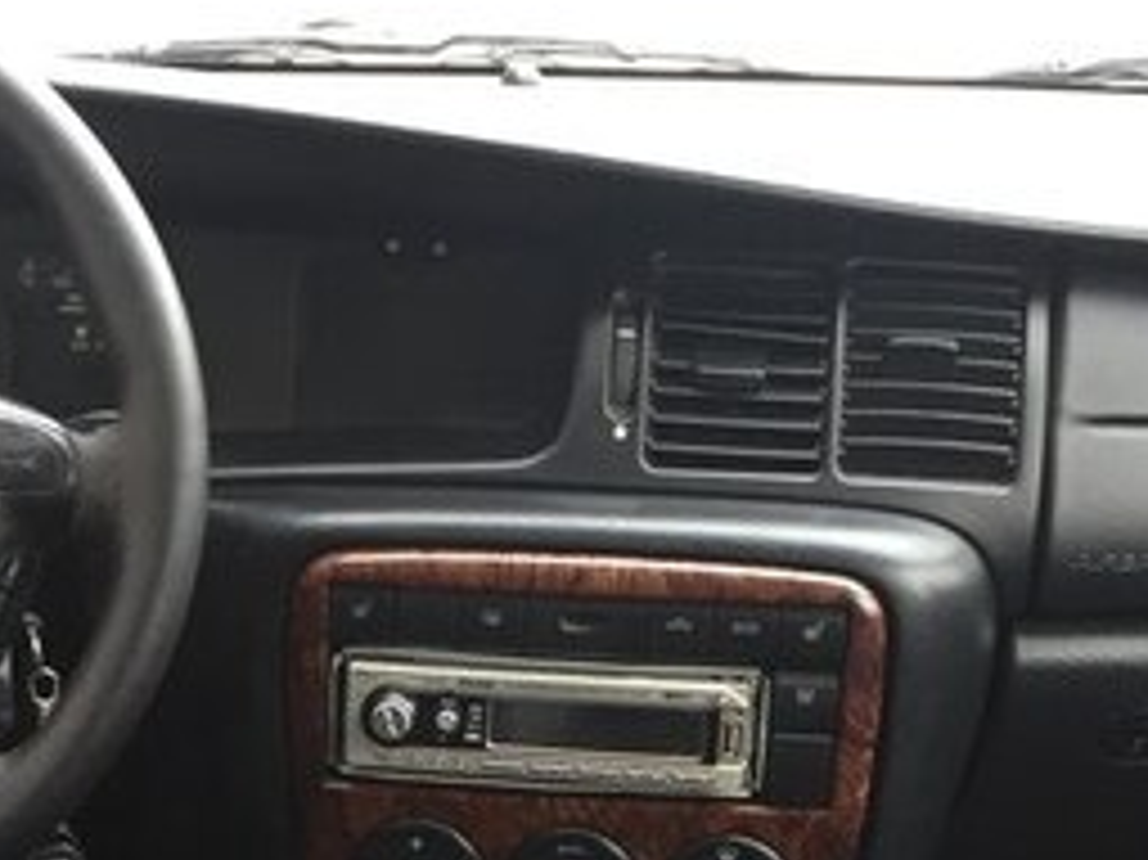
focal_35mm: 75
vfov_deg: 18.8
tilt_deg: -25.3
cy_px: 975
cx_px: 423
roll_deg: -1.2
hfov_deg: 25.9
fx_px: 2486
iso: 100
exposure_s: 1/33
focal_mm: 4.15
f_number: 2.2
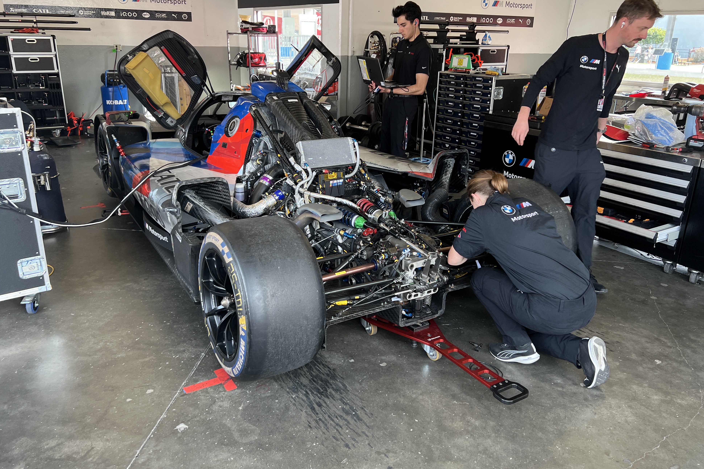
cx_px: 345
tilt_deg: -19.4
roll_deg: -0.3
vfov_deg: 46.4
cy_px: 220
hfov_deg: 65.5
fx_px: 548
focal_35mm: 28
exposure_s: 1/126
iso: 64
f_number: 1.5
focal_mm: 5.7
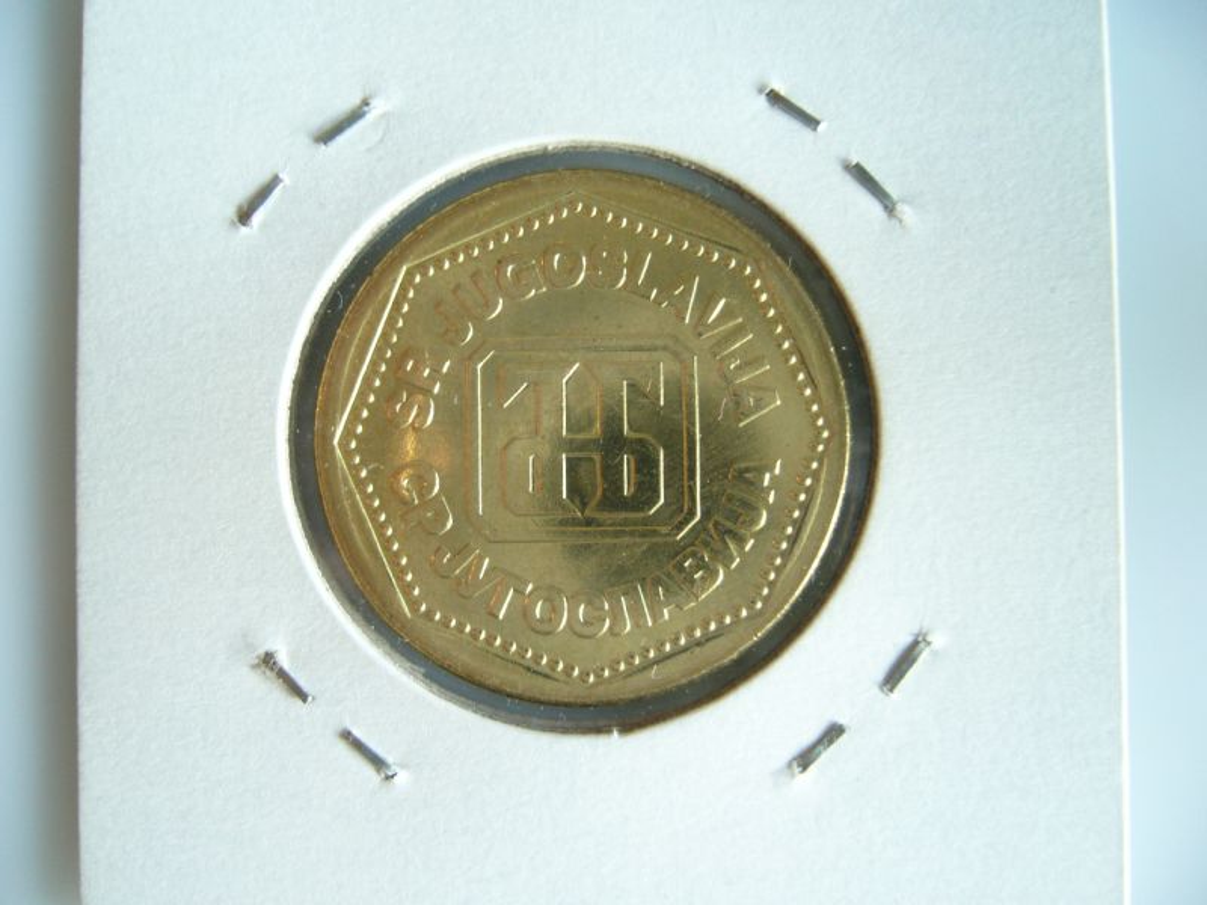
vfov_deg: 40.7
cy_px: 452
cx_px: 604
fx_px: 1220
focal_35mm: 35
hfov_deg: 52.6
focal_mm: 5.8
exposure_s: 1/8
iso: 125
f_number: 2.8
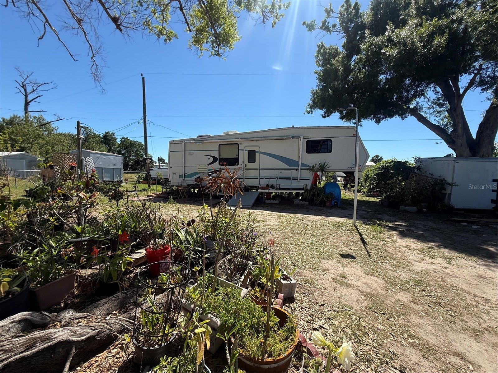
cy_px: 186
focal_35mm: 14
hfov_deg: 102.1
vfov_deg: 85.7
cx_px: 249
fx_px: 201
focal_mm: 2.22
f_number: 2.2
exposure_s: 1/1745
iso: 50
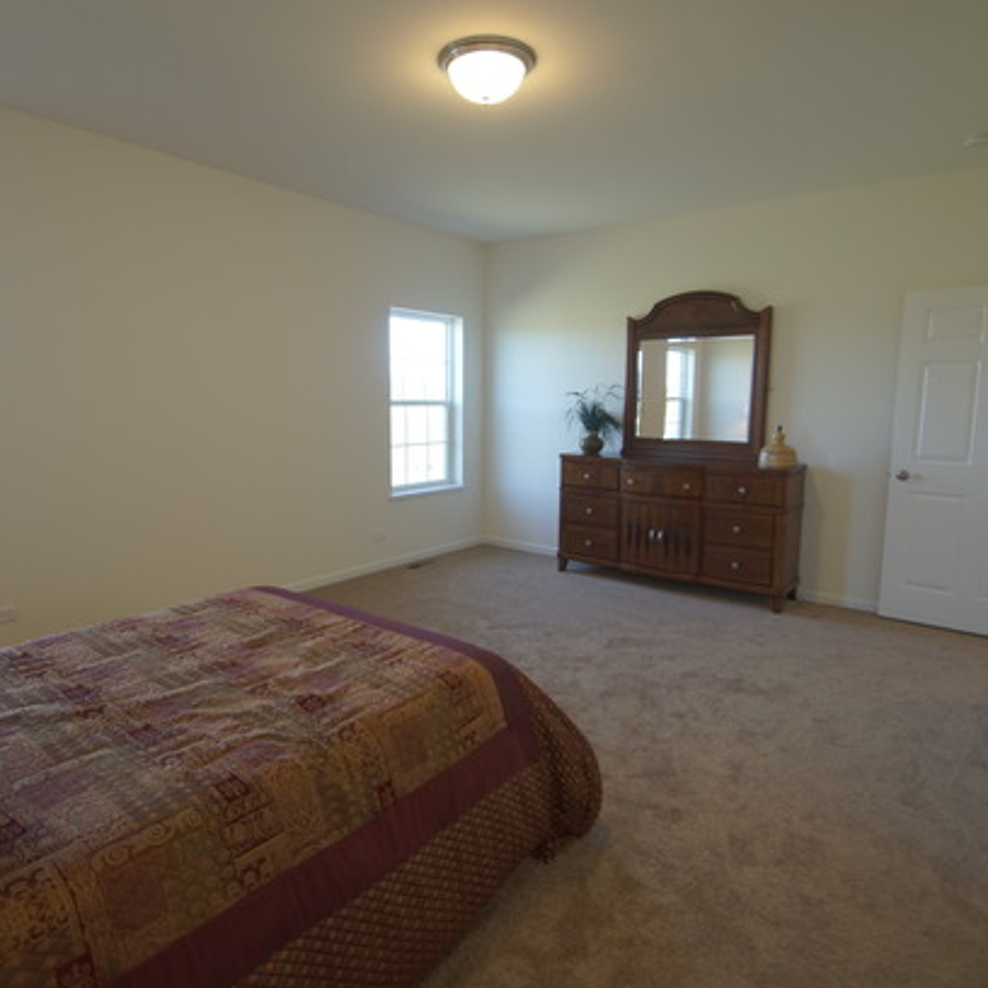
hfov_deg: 74.8
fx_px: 646
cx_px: 479
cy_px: 476
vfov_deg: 74.8
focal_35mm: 20
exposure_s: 1/100
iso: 400
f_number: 3.5
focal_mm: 10
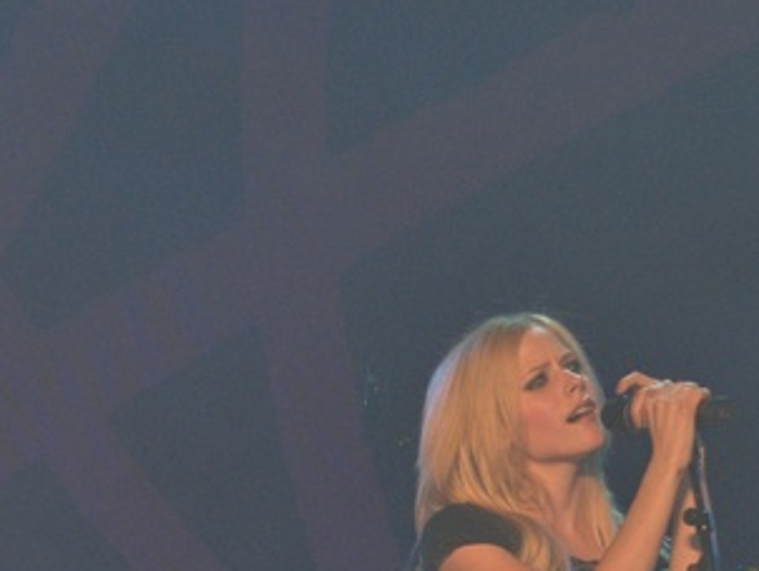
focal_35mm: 251
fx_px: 5508
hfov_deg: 7.9
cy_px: 563
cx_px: 626
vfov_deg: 5.9
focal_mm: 24
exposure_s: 1/125
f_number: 4.9
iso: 113
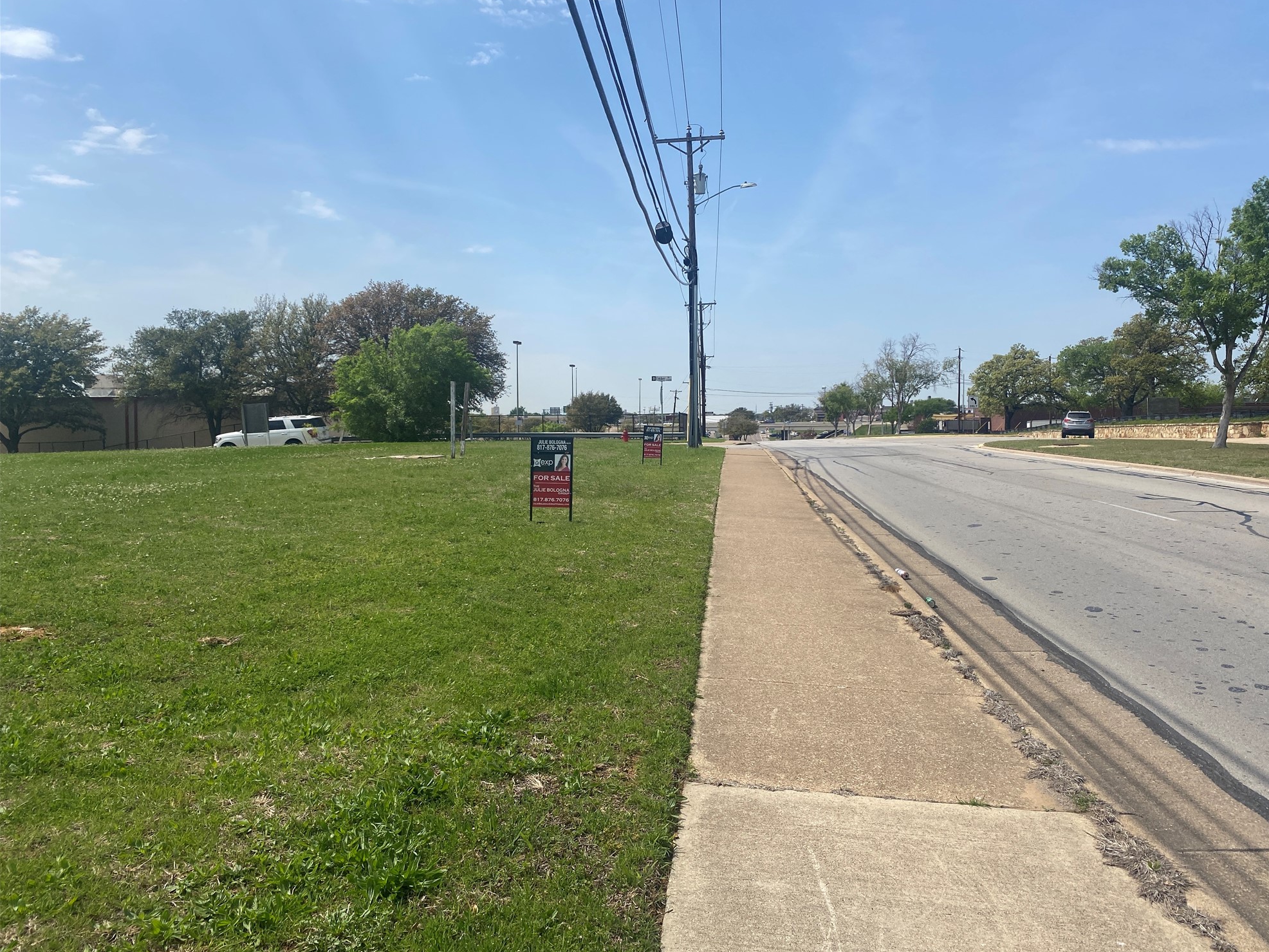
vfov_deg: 51.4
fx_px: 990
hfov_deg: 65.3
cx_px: 658
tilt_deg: -3.0
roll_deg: +0.1
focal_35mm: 27
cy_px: 469
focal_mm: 4.25
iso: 32
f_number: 1.8
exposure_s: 1/4808
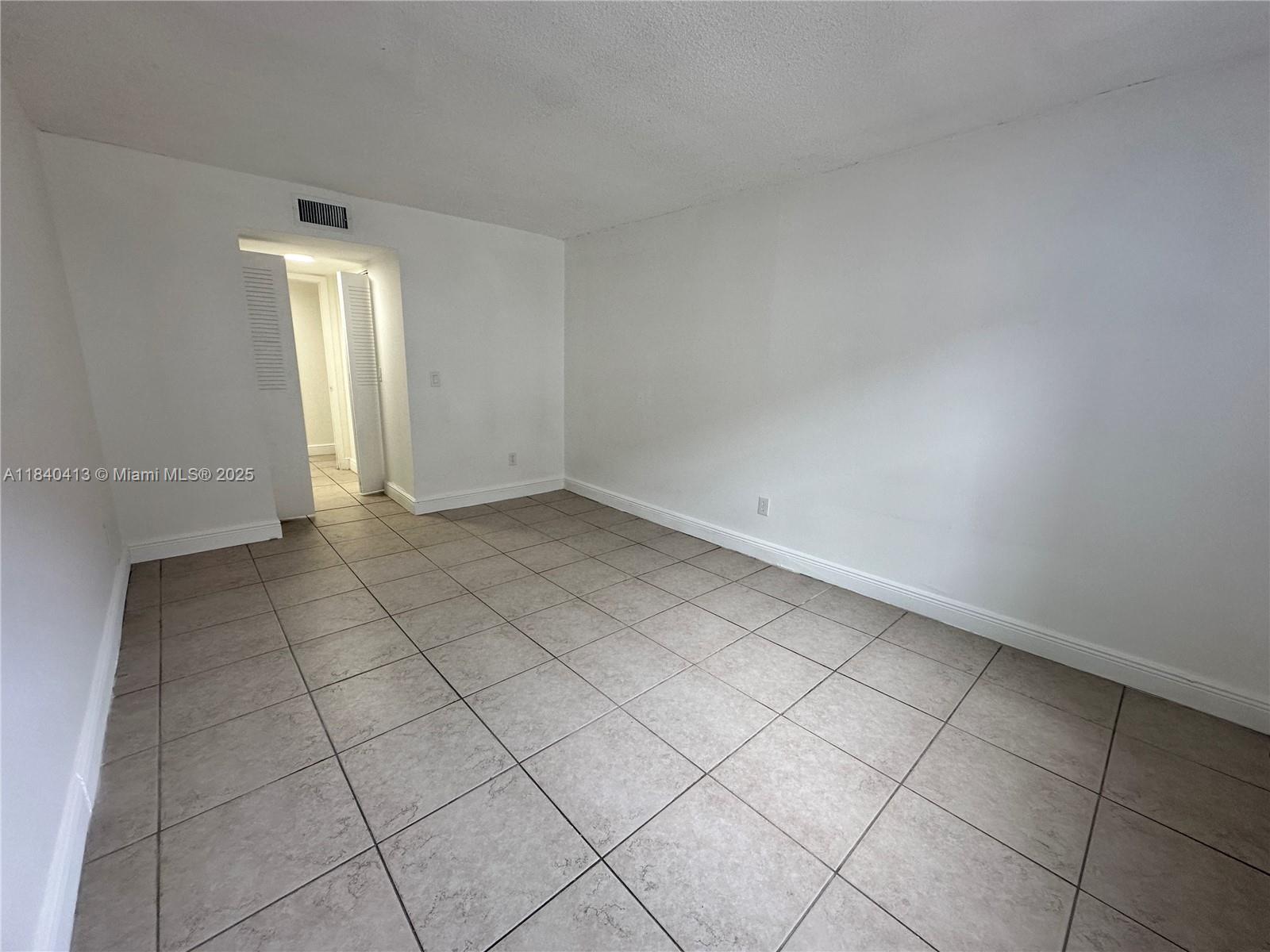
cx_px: 635
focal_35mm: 14
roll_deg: -1.4
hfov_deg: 102.1
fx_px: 514
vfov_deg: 85.7
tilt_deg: -11.5
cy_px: 476
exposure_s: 1/120
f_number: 2.2
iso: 160
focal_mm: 2.22
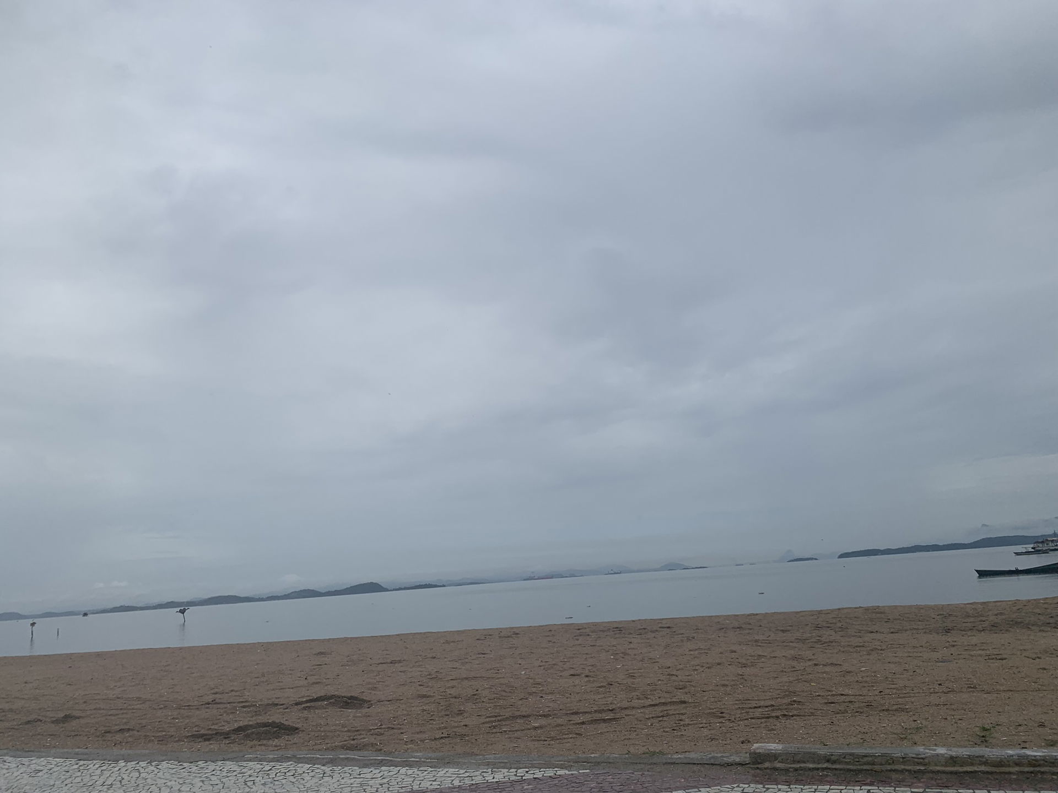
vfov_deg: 53.1
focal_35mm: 26
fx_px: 795
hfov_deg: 67.3
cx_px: 529
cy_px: 396
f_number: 1.8
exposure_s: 1/3401
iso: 25
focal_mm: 4.25
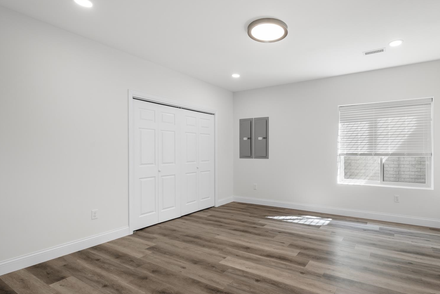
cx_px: 269
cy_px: 156
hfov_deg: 88.6
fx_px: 220
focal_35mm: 18
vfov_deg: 67.3
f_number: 7.1
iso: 400
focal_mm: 14
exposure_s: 1/15
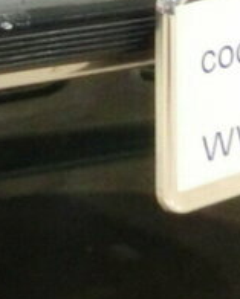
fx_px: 1588
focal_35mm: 179
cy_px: -117
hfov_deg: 8.5
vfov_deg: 10.5
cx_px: -55
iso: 800
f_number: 3.5
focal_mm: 5.36
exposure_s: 1/8
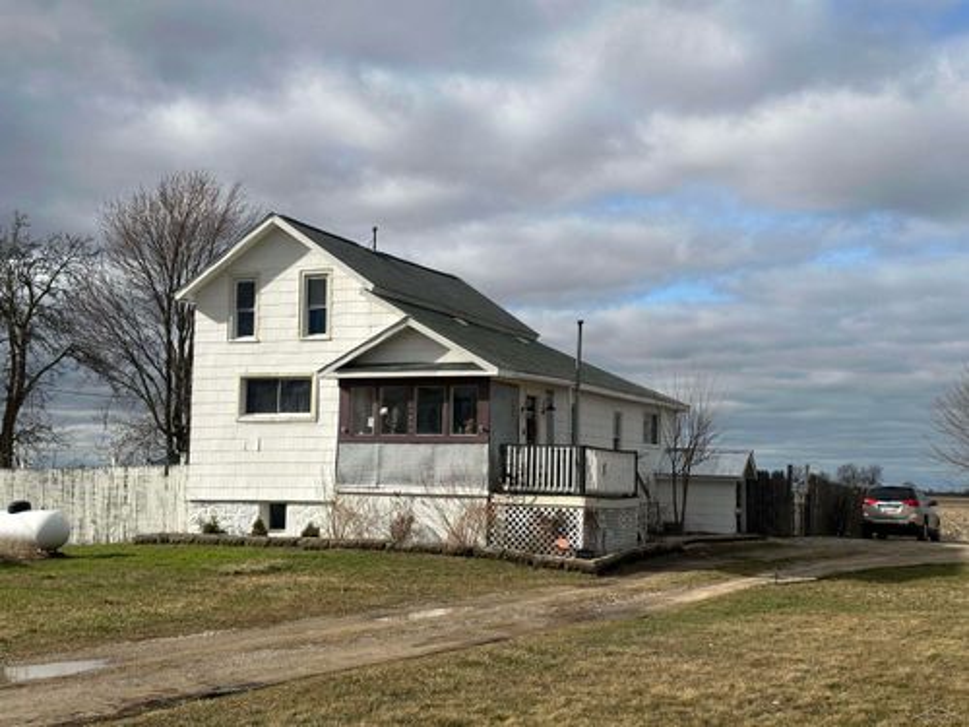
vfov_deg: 30.3
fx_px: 1344
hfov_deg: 39.7
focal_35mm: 48
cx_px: 484
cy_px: 364
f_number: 1.78
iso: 64
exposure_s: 1/6211
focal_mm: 6.86
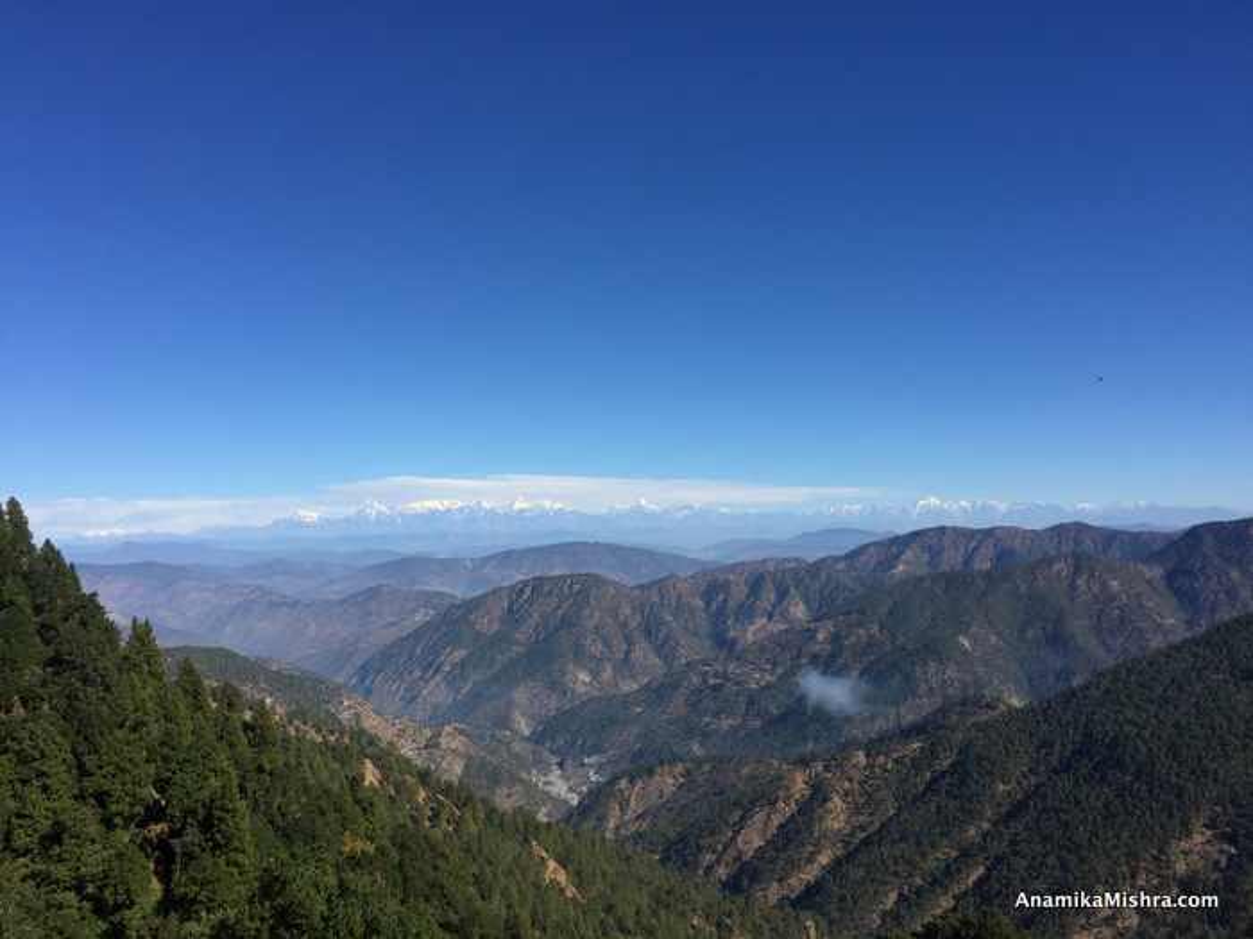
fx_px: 1050
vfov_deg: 48.2
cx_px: 626
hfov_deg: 61.7
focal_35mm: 29
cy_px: 470
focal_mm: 4.15
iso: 32
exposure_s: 1/3300
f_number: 2.2
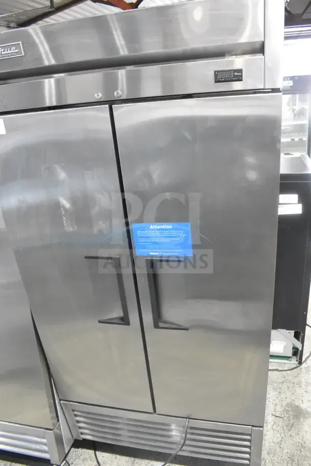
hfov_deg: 47.9
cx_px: 156
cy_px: 233
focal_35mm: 27
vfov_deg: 67.4
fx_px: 350
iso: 6400
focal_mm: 18
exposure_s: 1/200
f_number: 5.6
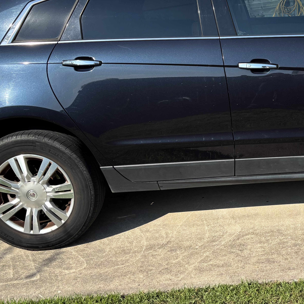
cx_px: 267
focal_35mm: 55
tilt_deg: -12.3
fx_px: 546
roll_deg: +2.0
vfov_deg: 30.8
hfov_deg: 29.9
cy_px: 96
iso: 50
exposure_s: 1/2639
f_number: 1.6
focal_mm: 5.96
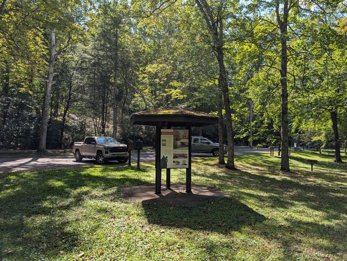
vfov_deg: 57.0
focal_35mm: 24
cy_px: 130
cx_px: 174
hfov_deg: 71.5
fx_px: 241
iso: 19
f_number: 1.68
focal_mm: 6.9
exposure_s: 1/271
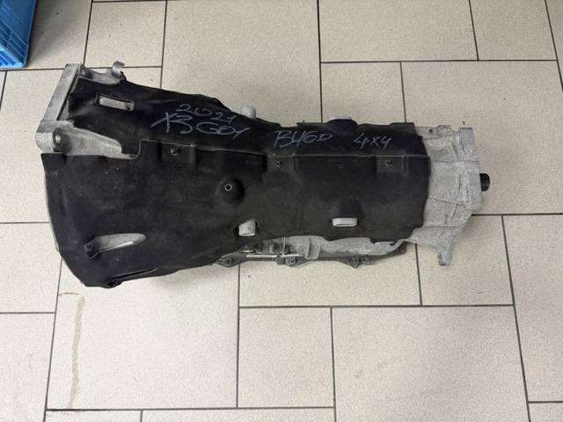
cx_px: 282
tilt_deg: -74.4
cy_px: 211
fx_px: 390
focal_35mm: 24
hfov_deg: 71.6
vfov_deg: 56.8
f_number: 1.78
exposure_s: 1/60
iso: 320
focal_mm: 6.76
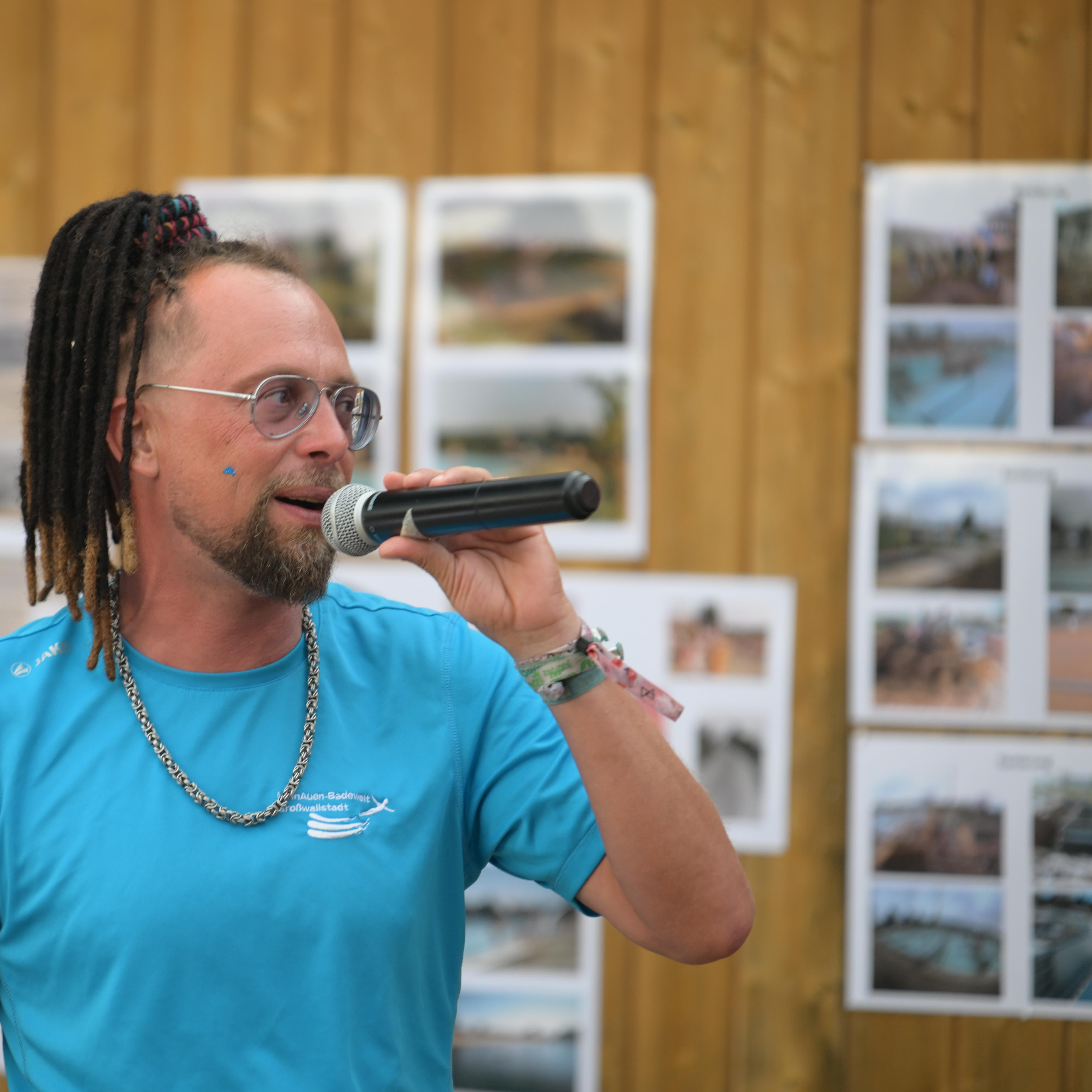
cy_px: 545
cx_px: 308
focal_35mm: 170
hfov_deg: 10.3
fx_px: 6067
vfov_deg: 10.3
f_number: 2.8
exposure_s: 1/160
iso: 400
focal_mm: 133
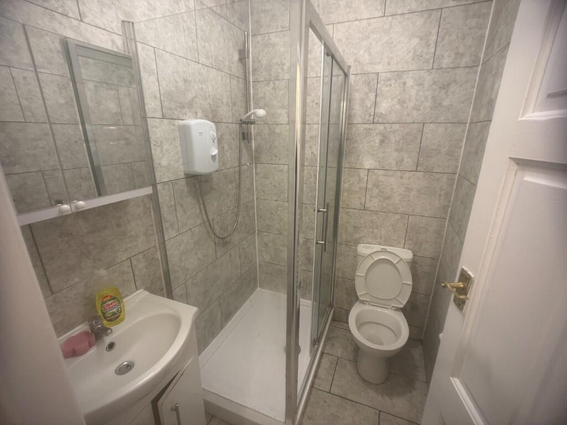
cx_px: 284
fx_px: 393
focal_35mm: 24
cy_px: 212
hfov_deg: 71.6
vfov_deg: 56.8
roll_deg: +0.0
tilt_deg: -17.9
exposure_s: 1/50
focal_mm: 6.76
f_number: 1.78
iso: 250
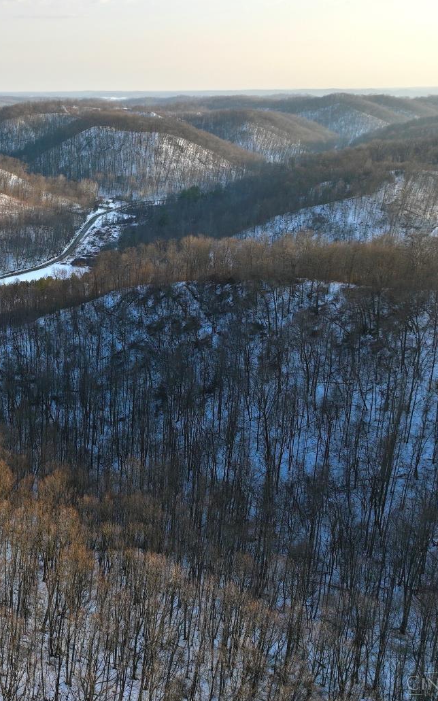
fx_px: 707
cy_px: 325
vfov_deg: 52.7
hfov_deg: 31.8
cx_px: 1
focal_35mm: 37
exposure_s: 1/80
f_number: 2.8
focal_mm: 12.29
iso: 190
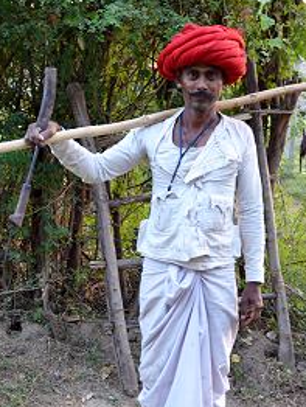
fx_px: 977
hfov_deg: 17.8
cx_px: 116
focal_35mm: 83
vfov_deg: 23.5
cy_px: 237
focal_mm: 34
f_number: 4.5
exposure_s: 1/60
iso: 800
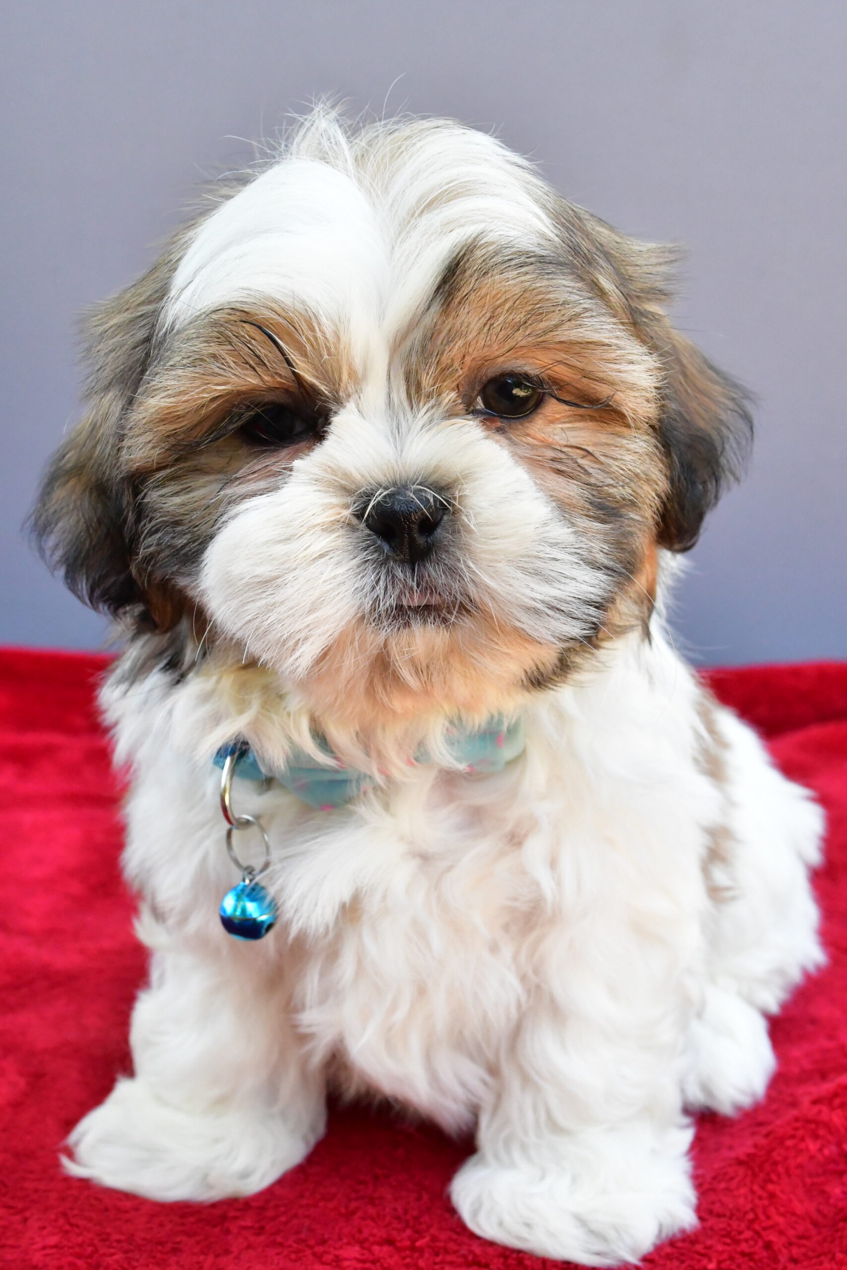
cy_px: 635
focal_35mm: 42
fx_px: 1482
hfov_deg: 31.9
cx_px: 424
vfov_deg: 46.4
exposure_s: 1/400
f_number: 11
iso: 5000
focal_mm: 28
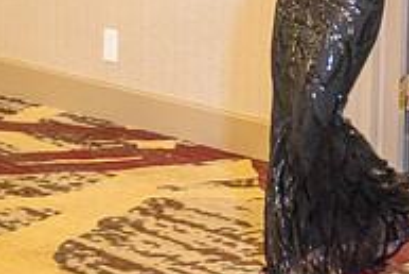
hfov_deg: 12.4
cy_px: -109
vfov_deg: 8.2
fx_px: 1876
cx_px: 331
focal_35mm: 165
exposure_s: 1/125
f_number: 2.8
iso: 1600
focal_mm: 55
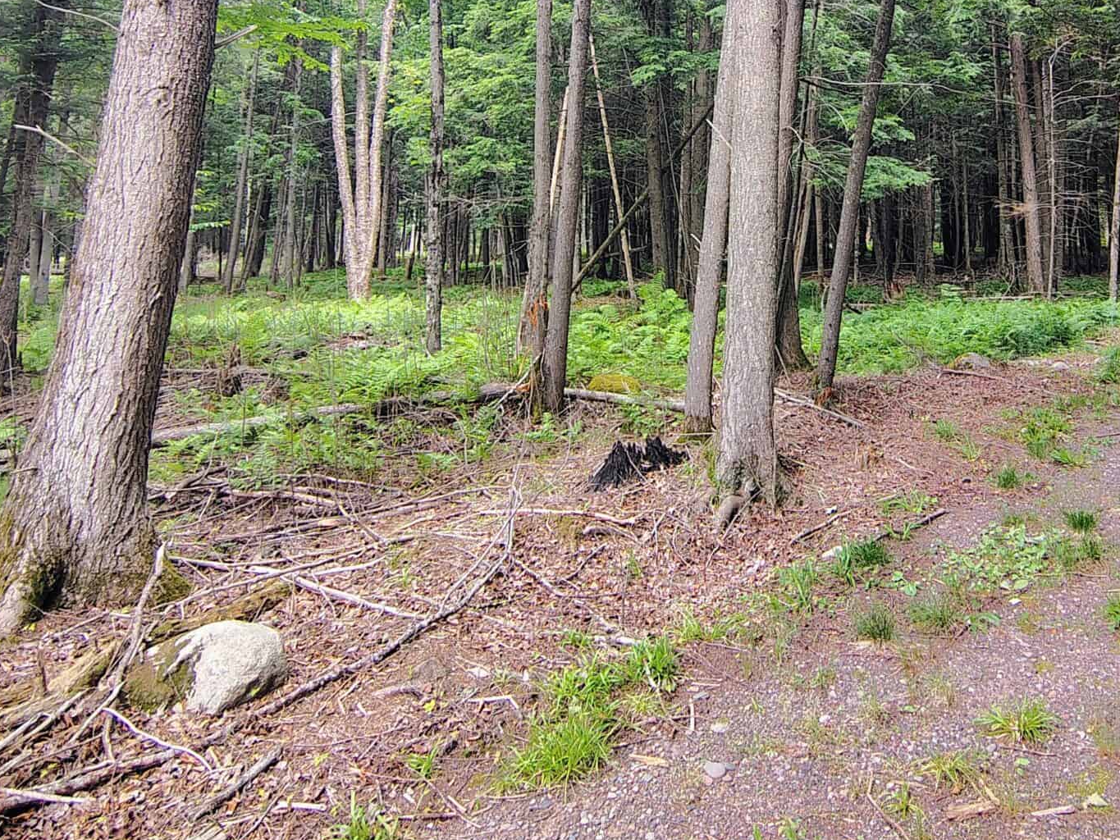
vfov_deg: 43.2
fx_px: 971
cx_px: 752
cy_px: 101
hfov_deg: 58.5
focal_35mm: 30
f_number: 2.2
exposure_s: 1/60
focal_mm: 2.13
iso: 153
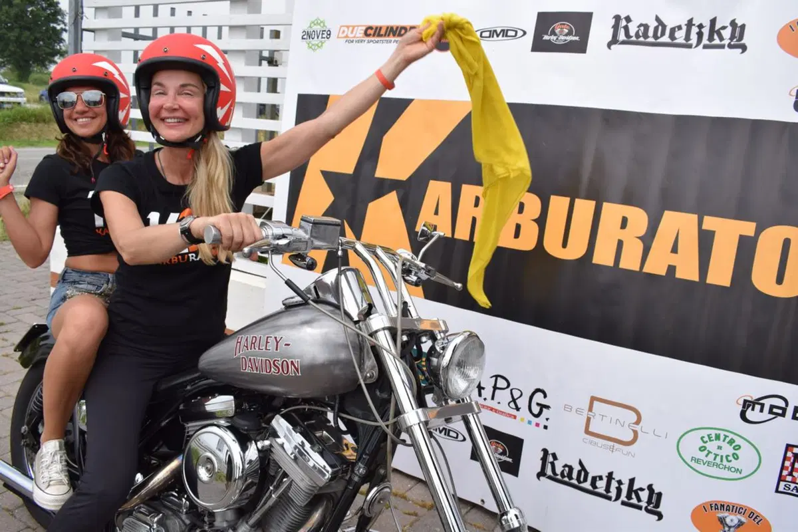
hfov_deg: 61.9
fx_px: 665
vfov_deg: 43.6
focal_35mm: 30
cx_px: 399
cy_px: 266
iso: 200
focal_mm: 20
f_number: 9
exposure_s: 1/320
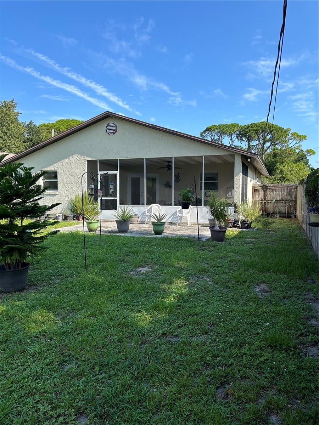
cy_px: 212
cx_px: 160
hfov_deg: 53.1
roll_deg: -0.3
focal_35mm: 26
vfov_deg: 67.3
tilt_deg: -2.0
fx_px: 319
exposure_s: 1/2123
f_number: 1.5
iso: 50
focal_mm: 5.7
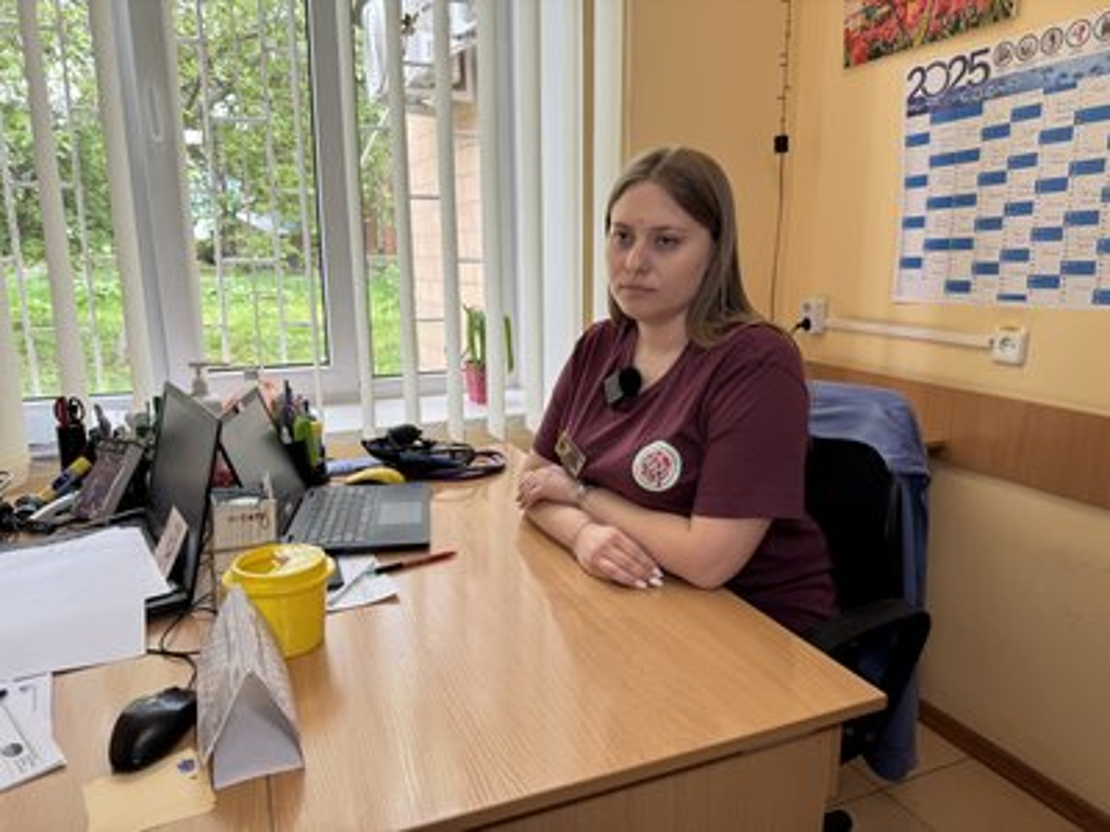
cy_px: 416
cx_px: 555
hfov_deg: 71.6
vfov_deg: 56.8
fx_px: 770
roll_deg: +0.0
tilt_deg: -12.7
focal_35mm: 24
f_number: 1.78
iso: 64
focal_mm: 6.76
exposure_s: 1/121
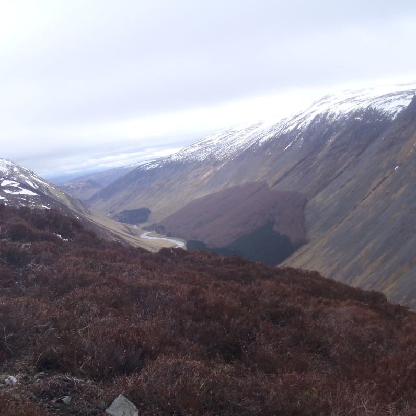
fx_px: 680
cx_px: 163
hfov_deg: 33.9
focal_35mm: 50
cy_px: 207
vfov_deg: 34.0
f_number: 5
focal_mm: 7.57
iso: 80
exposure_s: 1/200
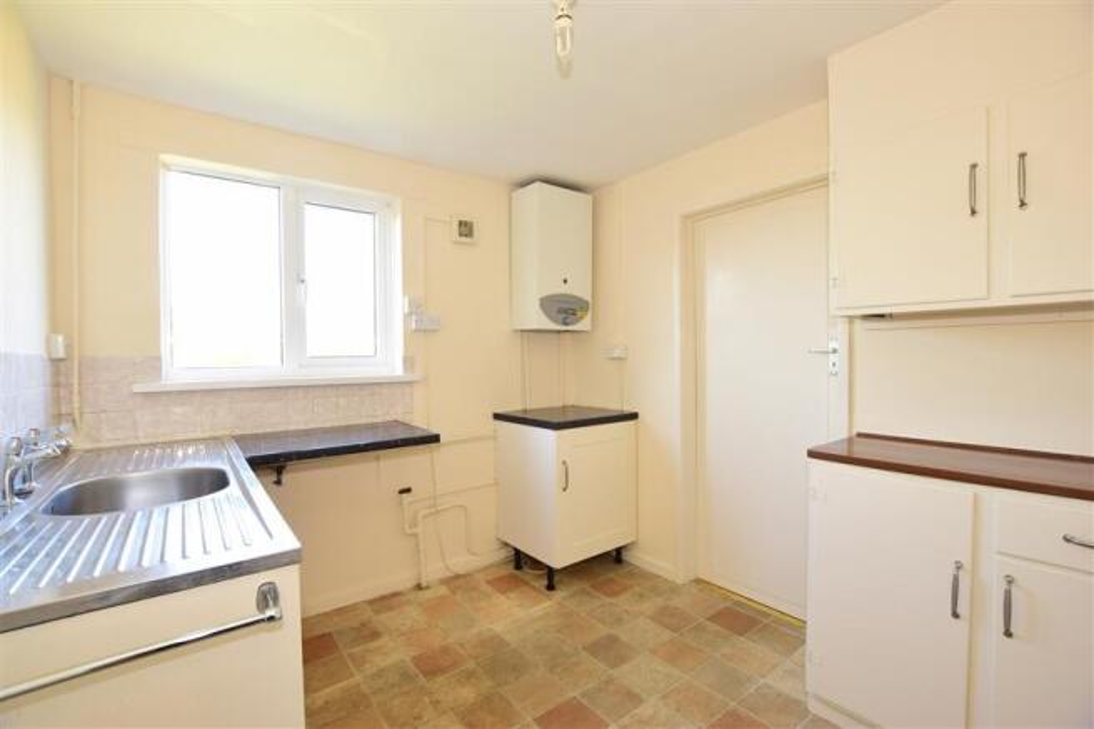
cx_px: 547
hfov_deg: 100.4
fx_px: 456
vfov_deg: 77.3
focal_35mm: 15
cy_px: 364
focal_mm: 10
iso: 400
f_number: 5.6
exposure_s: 1/30
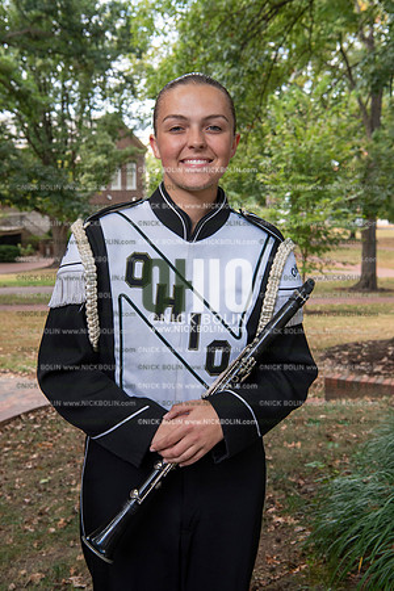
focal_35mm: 48
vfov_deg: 41.1
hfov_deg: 28.1
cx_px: 197
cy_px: 296
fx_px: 788
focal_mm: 48
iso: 500
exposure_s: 1/100
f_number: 8
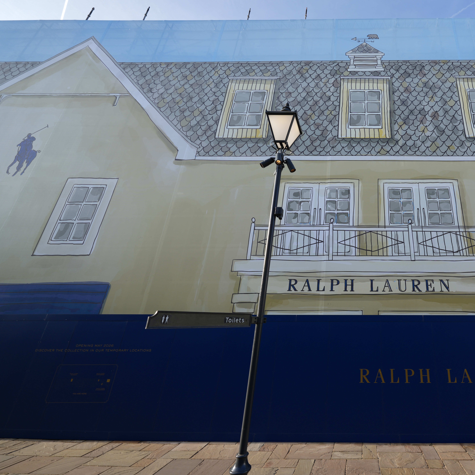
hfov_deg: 80.0
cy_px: 228
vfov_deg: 87.4
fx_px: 248
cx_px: 362
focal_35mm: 16
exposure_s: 1/500
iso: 100
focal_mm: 12
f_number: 3.5
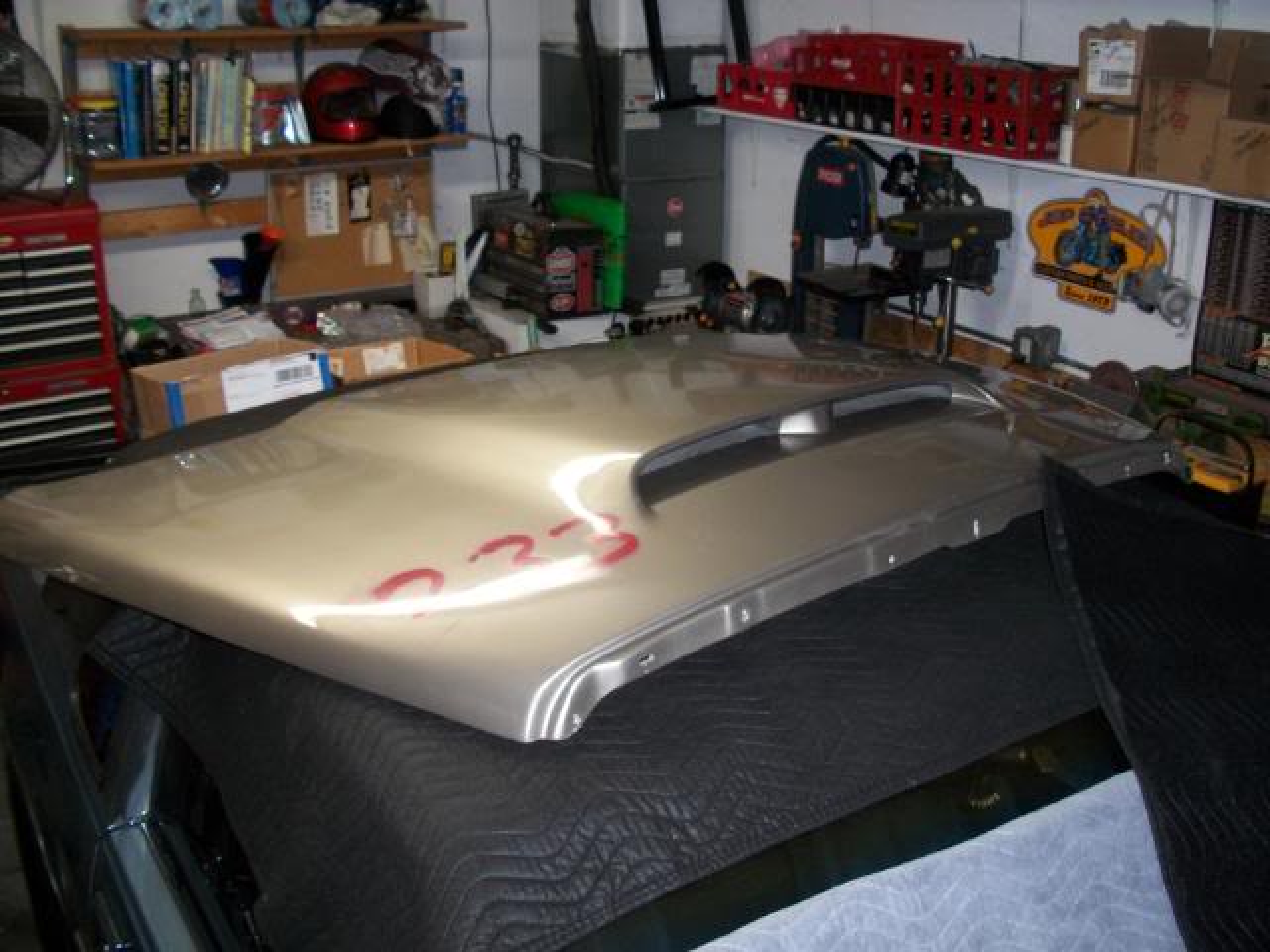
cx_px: 635
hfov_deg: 52.6
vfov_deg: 40.7
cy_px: 476
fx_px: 1284
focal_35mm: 35
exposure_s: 1/30
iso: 160
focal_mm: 6.3
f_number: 3.1
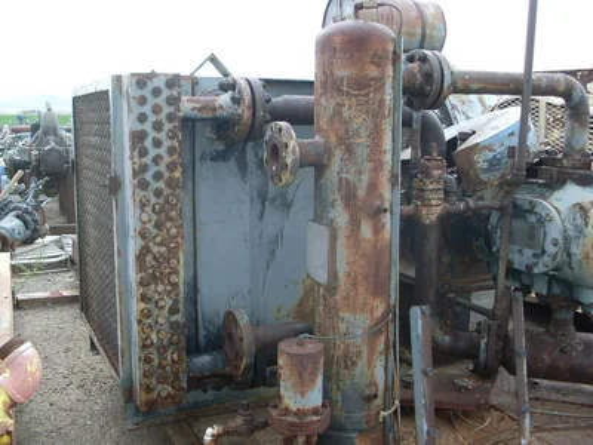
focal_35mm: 38
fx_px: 651
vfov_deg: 37.7
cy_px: 222
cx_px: 296
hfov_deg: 49.0
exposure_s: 1/250
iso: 80
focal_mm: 6.3
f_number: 3
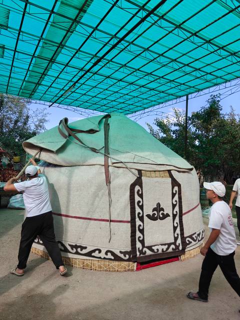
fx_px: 213
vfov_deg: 73.9
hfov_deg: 58.9
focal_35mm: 23
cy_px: 160
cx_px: 120
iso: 125
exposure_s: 1/1882
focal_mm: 6.06
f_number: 1.6
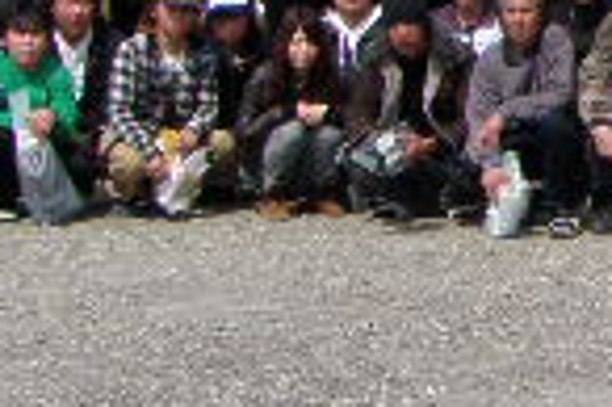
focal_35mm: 173
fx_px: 2938
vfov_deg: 7.9
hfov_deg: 10.9
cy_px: 17
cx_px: 1211
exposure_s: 1/640
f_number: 4.5
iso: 80
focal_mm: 6.7
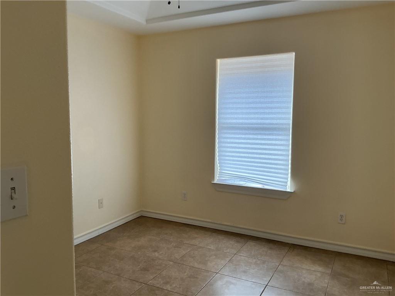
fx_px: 331
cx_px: 198
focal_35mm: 29
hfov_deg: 61.7
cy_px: 148
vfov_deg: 48.2
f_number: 1.8
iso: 80
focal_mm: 3
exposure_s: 1/60
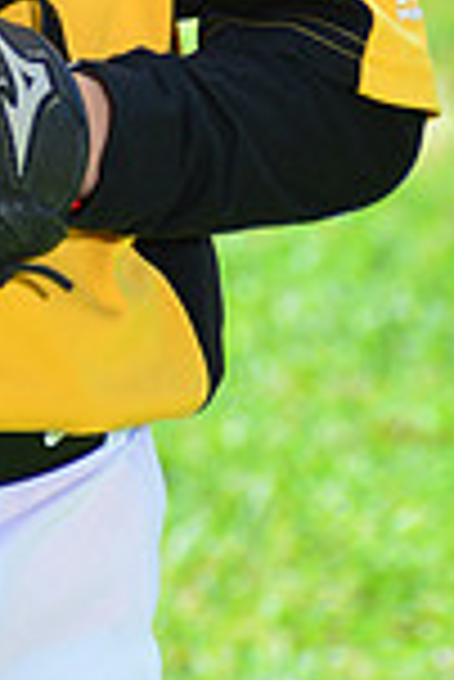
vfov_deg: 2.7
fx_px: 14456
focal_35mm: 766
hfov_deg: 1.8
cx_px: -70
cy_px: -329
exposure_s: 1/200
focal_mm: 200
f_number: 8
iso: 200
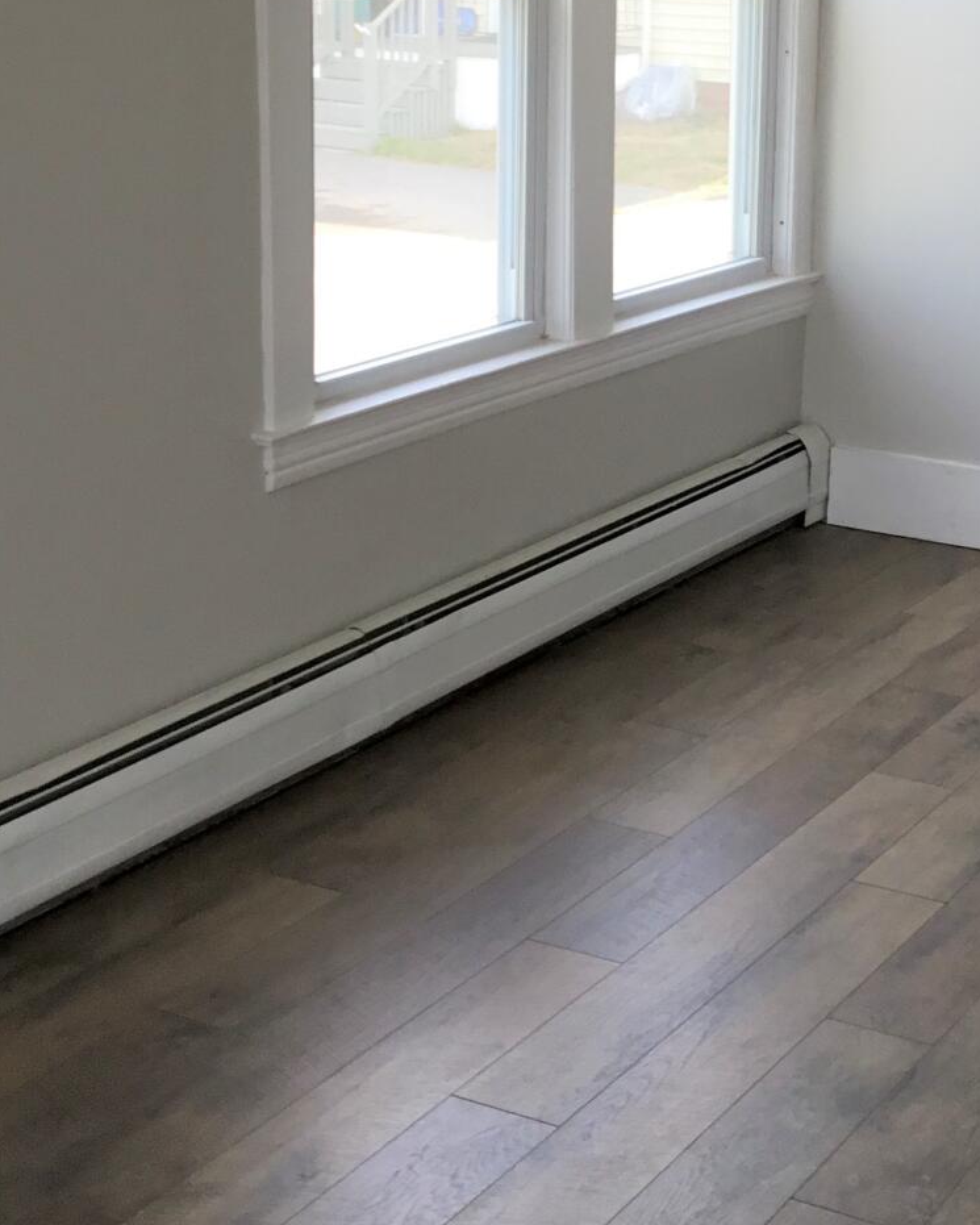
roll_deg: -0.5
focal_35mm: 65
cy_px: 267
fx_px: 2356
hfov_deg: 22.9
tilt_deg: -9.5
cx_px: 898
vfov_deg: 28.6
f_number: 2.4
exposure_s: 1/120
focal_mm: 3.3
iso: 40
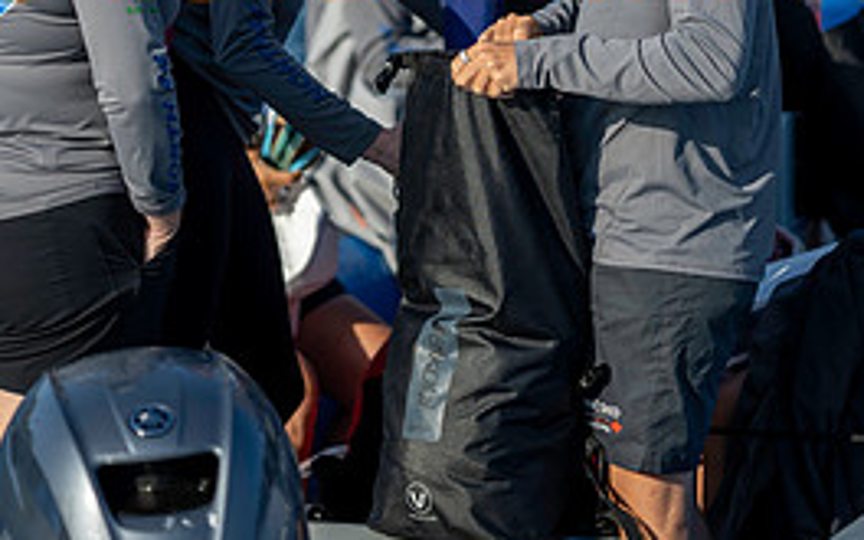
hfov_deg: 9.1
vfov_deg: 5.6
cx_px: 550
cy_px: -202
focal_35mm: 231
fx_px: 5439
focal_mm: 85
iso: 64
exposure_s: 1/3200
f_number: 2.5
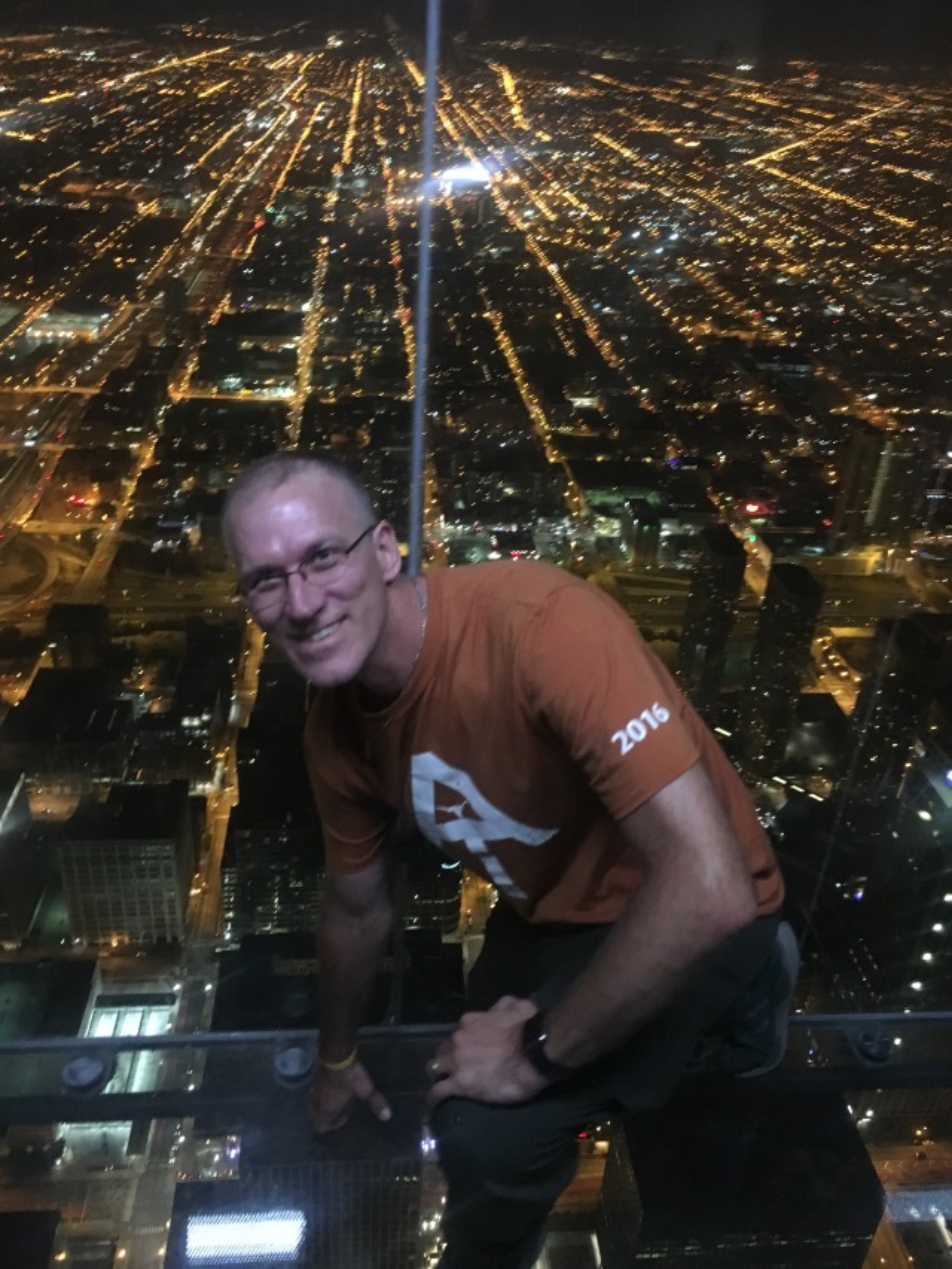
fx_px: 1063
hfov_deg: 48.2
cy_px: 634
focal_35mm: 29
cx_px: 476
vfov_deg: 61.7
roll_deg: -4.5
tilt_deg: -29.2
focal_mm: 4.15
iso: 400
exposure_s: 1/15
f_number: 2.2
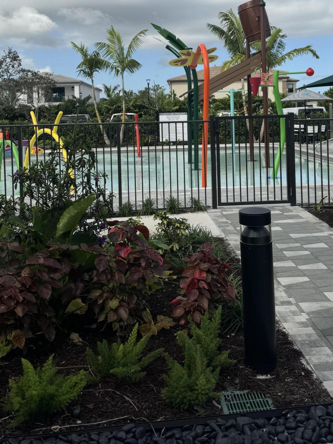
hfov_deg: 38.6
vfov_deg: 48.6
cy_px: 124
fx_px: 475
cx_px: 186
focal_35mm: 37
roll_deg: +1.1
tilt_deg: -2.0
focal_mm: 6.76
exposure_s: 1/4049
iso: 80
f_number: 1.78
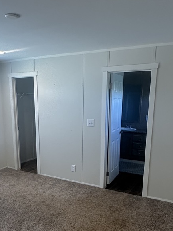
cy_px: 156
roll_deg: -1.2
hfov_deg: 40.6
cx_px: 74
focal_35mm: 35
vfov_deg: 51.5
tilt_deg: -13.2
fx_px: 233
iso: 200
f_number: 2.2
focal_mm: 2.22
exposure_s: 1/60
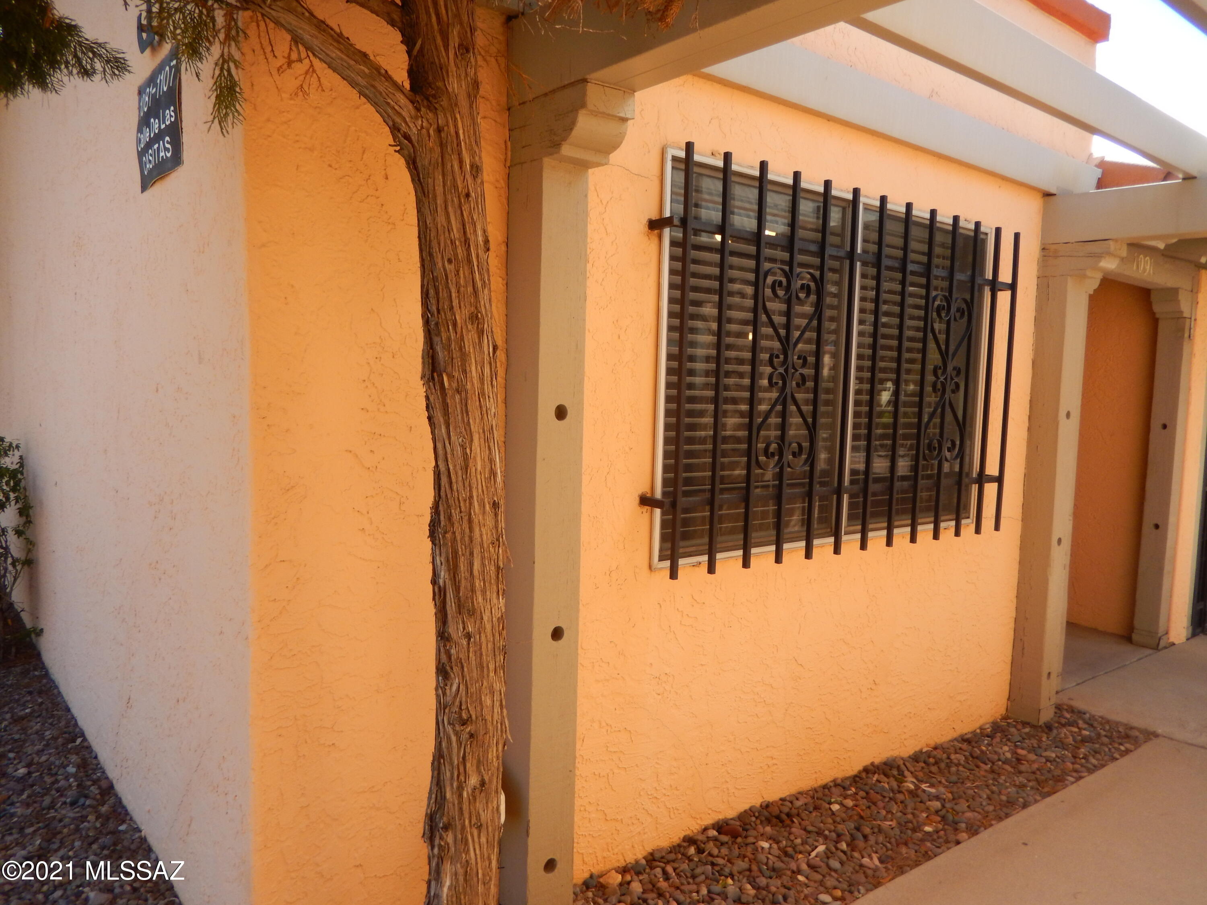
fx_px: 872
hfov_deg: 69.4
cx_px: 604
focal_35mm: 25
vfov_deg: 54.9
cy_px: 452
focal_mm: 4.5
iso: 125
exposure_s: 1/320
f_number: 3.4
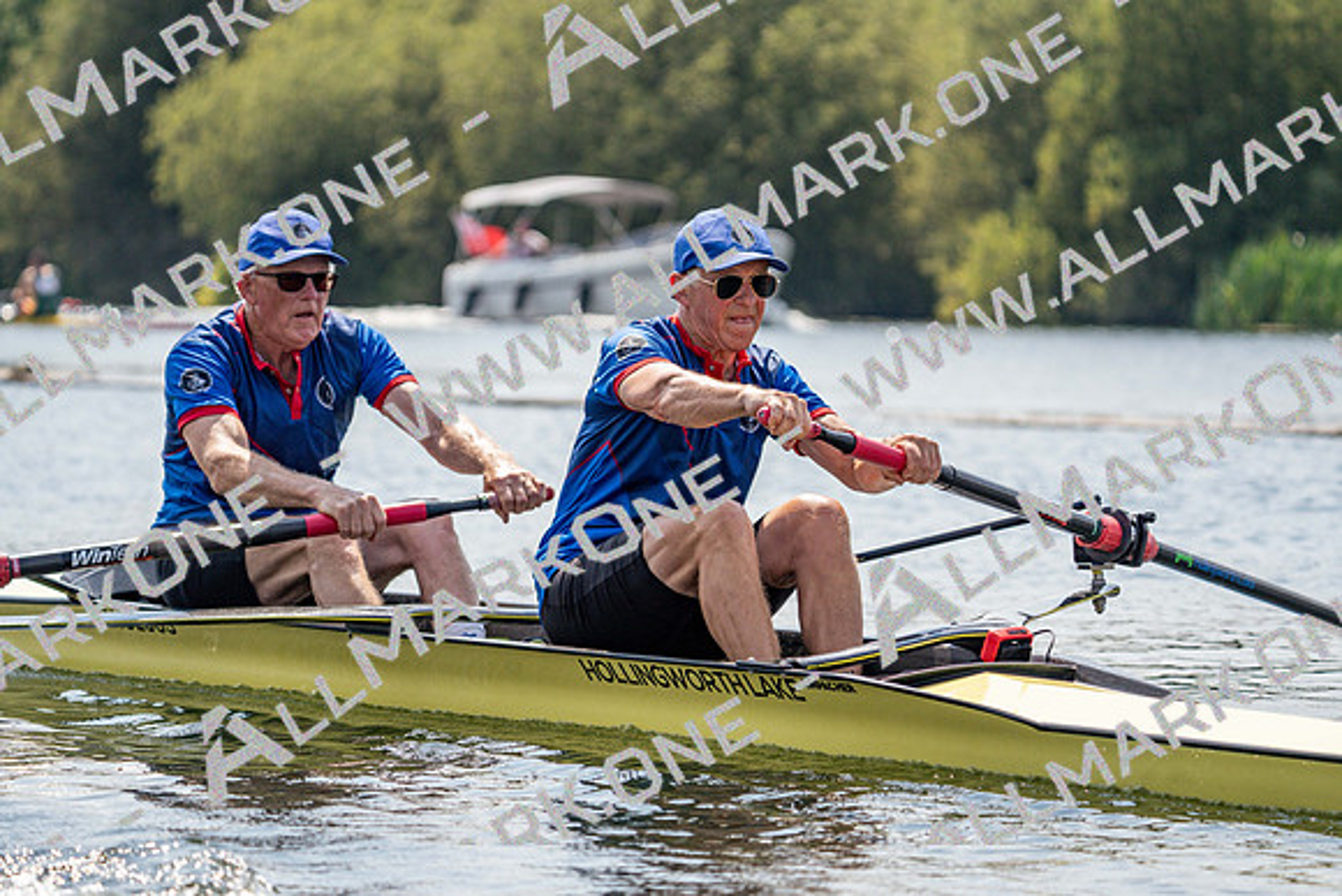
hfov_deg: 10.3
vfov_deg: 6.9
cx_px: 671
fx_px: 7457
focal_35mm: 200
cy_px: 448
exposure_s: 1/1600
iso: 200
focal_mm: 200
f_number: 5.6
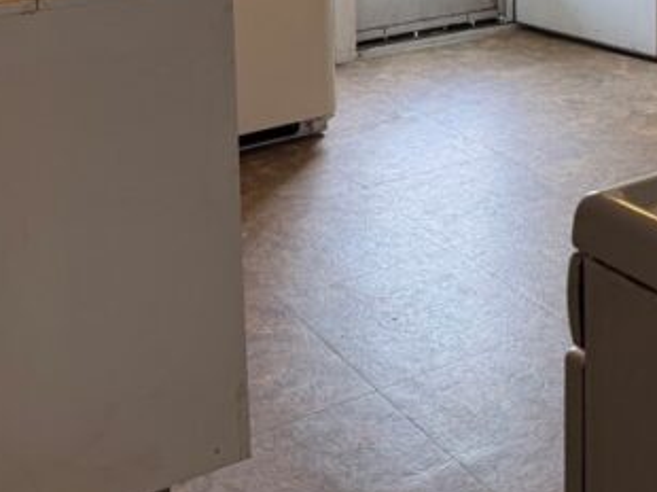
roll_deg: +1.3
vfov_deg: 21.9
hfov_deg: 30.4
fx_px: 1176
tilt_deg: -7.1
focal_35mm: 62
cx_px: 528
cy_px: -98
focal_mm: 6.76
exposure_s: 1/121
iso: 100
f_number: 1.78
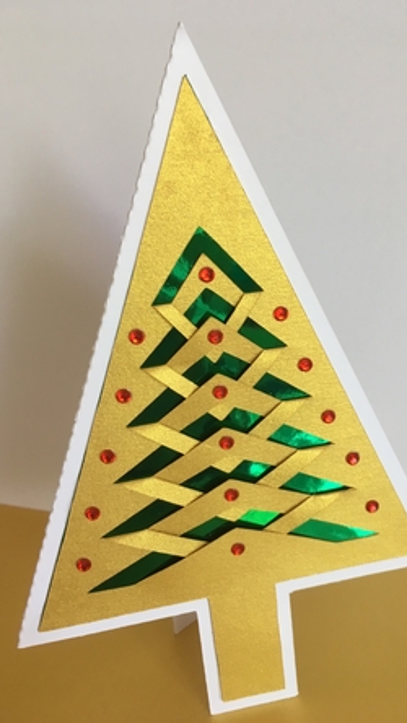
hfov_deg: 36.5
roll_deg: +4.3
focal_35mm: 32
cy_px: 360
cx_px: 255
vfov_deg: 61.0
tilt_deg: -25.9
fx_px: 613
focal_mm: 4.15
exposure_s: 1/33
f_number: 2.2
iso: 40
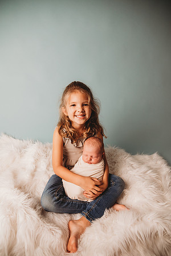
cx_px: 86
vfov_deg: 73.7
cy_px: 128
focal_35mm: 24
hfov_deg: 53.1
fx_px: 171
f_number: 4
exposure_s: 1/160
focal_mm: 24
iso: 160
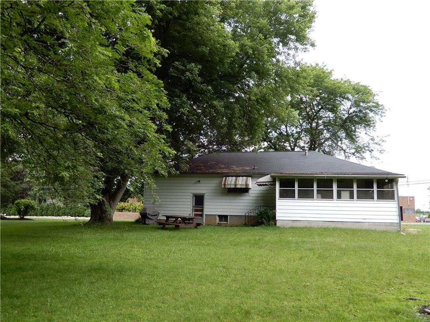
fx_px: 373
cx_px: 215
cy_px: 161
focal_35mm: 30
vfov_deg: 46.8
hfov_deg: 60.0
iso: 80
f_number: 3.5
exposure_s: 1/50
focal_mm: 5.4
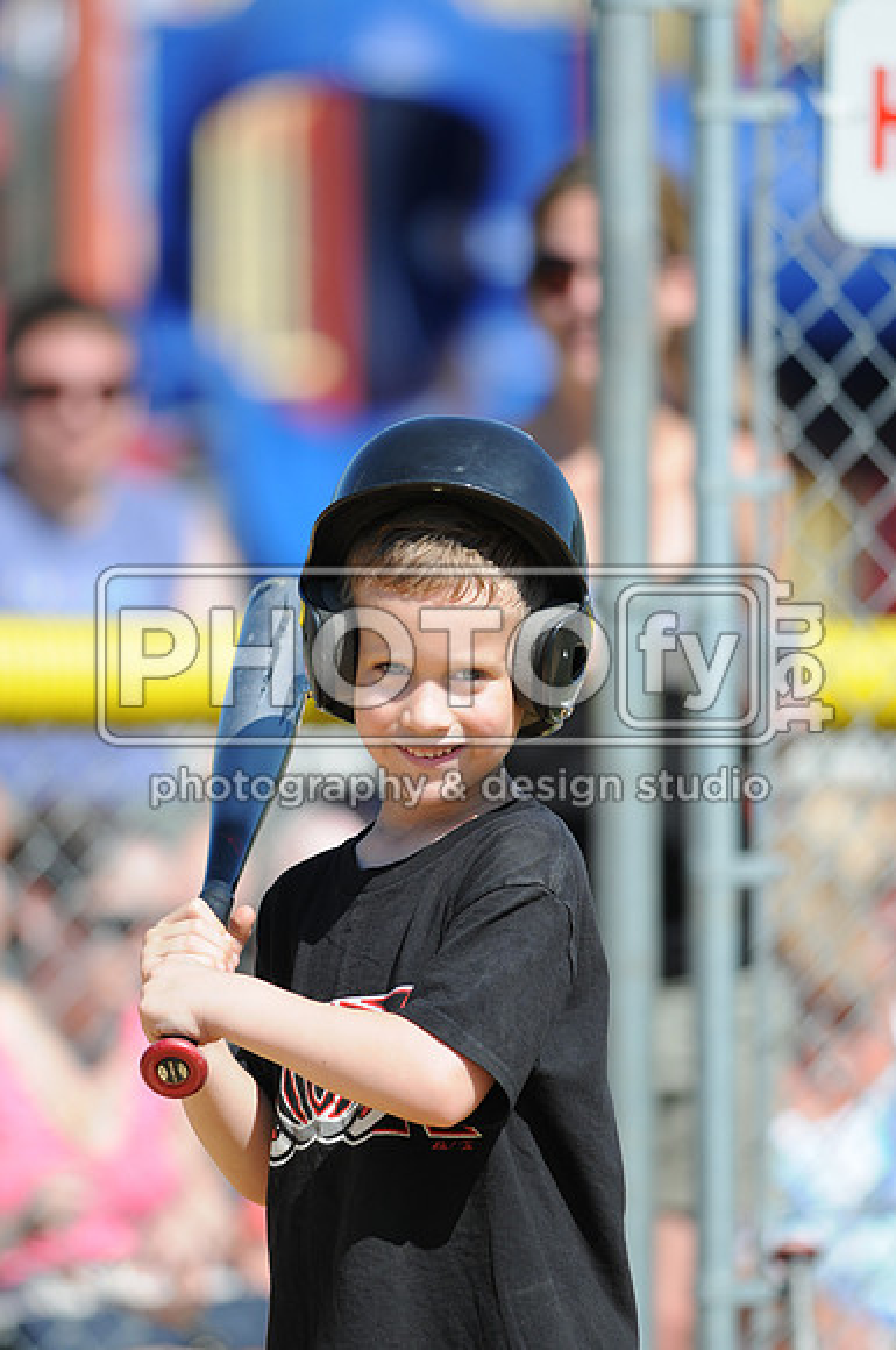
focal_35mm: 450
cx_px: 448
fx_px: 16849
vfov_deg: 4.6
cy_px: 675
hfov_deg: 3.0
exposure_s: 1/1250
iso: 200
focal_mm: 300
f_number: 4
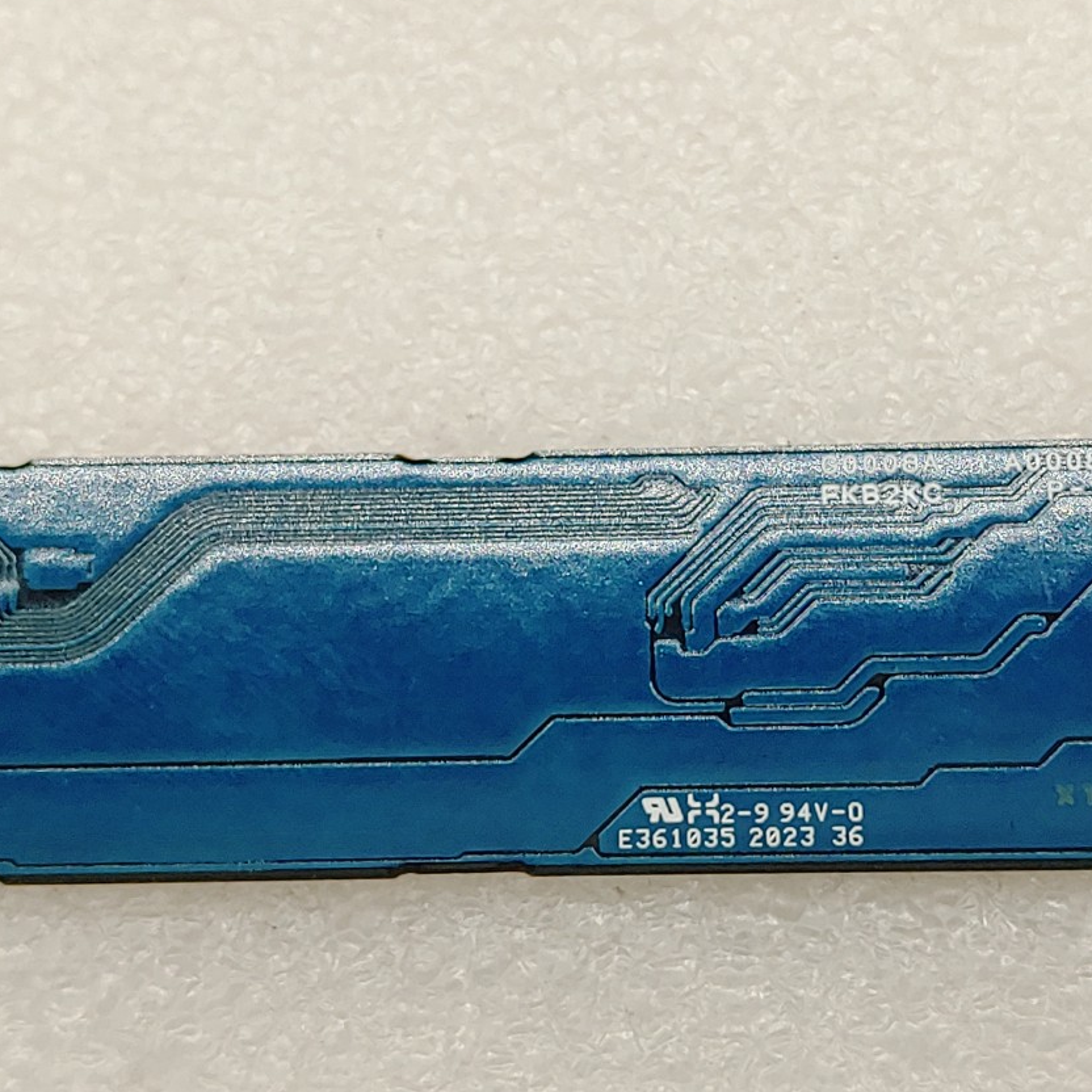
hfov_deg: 23.1
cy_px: 647
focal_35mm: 75
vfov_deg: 23.0
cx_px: 559
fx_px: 2677
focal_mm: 4.36
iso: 50
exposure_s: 1/136
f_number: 1.8
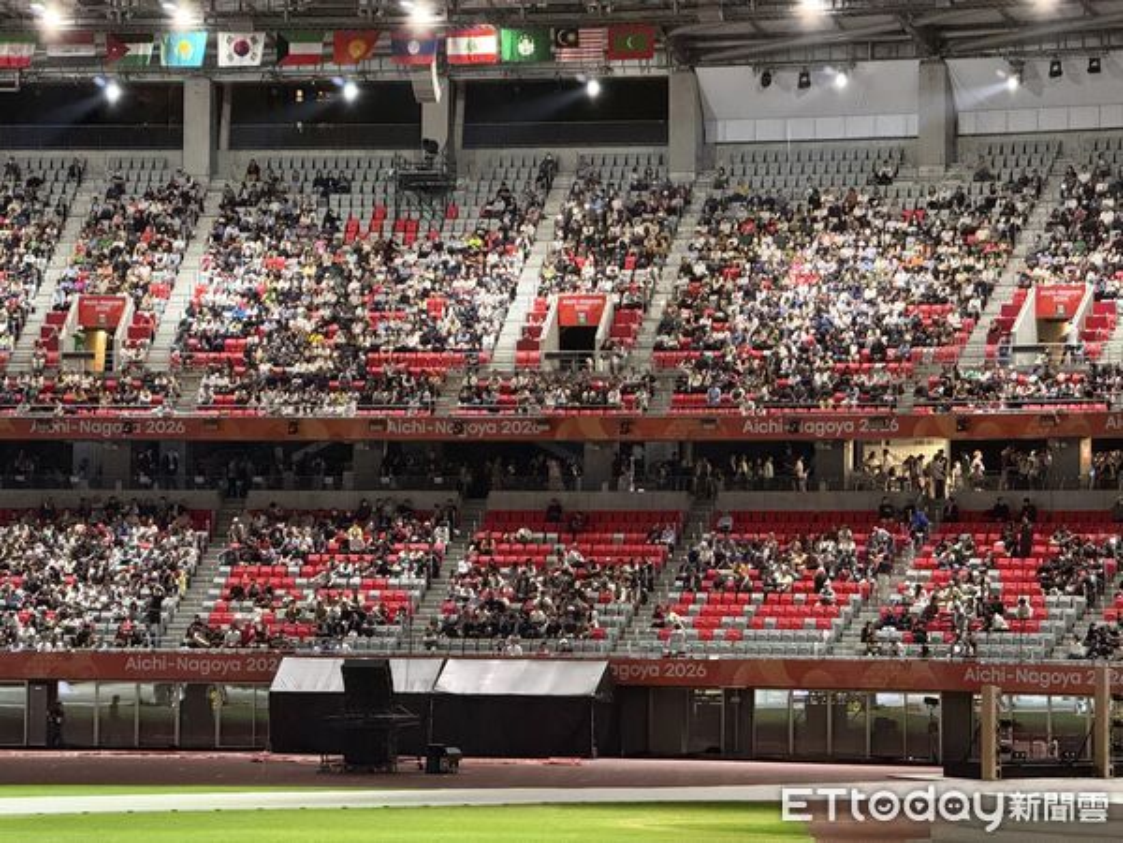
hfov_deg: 16.4
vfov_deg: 12.3
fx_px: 3893
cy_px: 422
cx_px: 562
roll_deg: -0.3
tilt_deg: +2.4
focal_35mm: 120
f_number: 2.8
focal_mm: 15.66
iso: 800
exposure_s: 1/40
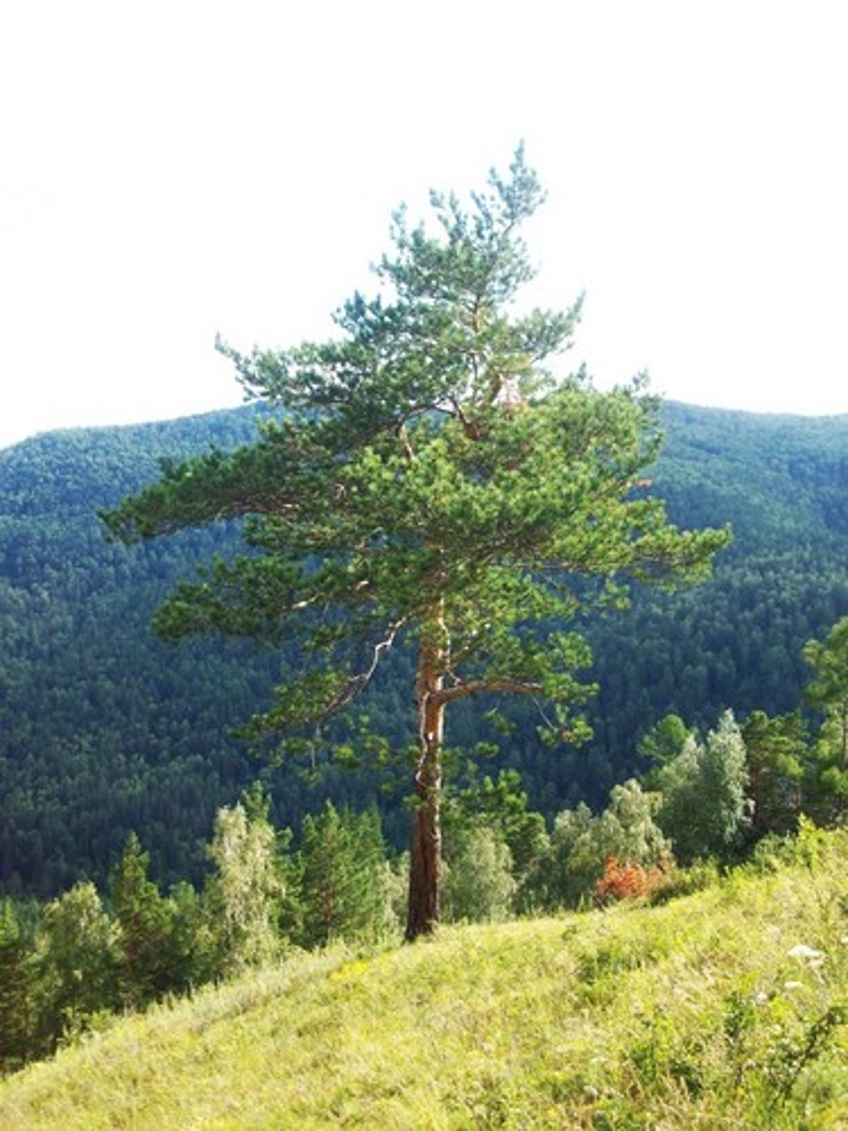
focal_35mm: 42
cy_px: 566
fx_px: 1372
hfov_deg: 34.3
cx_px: 424
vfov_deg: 44.8
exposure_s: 1/276
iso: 64
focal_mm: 7.1
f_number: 3.2
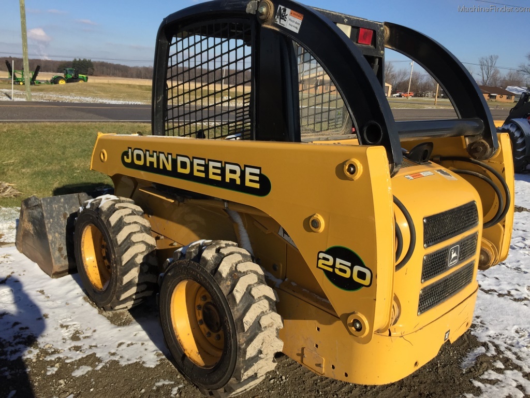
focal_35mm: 29
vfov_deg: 48.2
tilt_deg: -13.7
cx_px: 265
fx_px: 444
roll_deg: -3.3
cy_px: 199
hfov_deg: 61.7
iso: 32
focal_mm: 4.15
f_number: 2.2
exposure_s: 1/2326
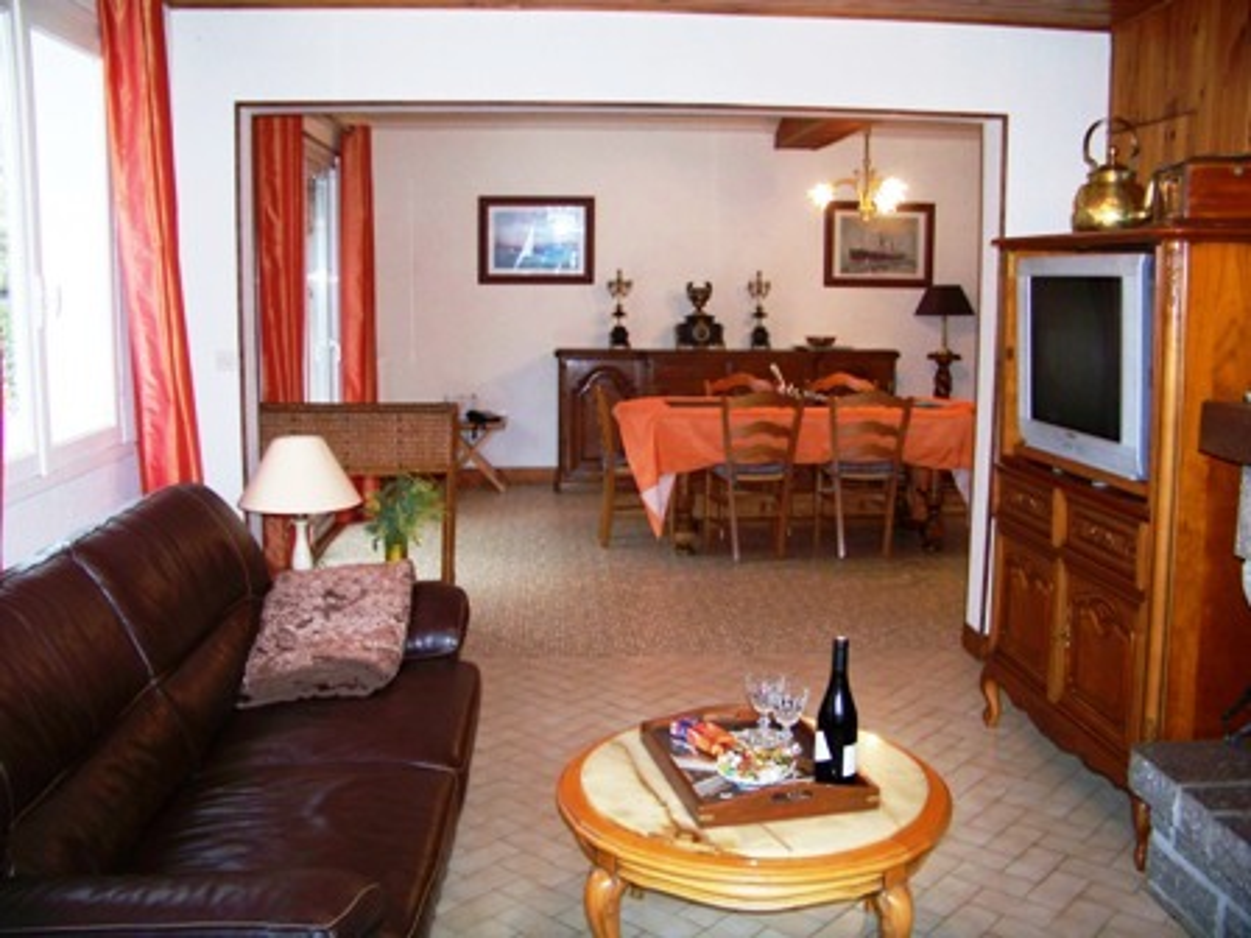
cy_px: 469
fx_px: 1193
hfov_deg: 55.4
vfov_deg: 42.9
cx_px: 626
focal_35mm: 33
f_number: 2.8
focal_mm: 5.85
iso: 200
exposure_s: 1/30
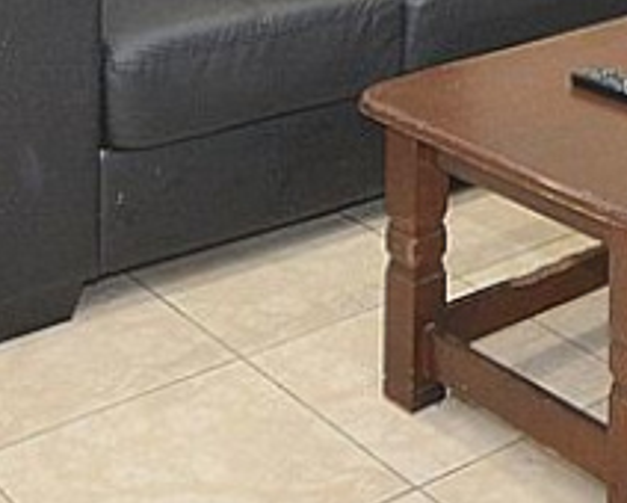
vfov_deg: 17.5
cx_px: 494
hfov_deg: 27.4
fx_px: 1263
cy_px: -442
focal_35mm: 68
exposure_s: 1/60
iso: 220
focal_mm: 10
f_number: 4
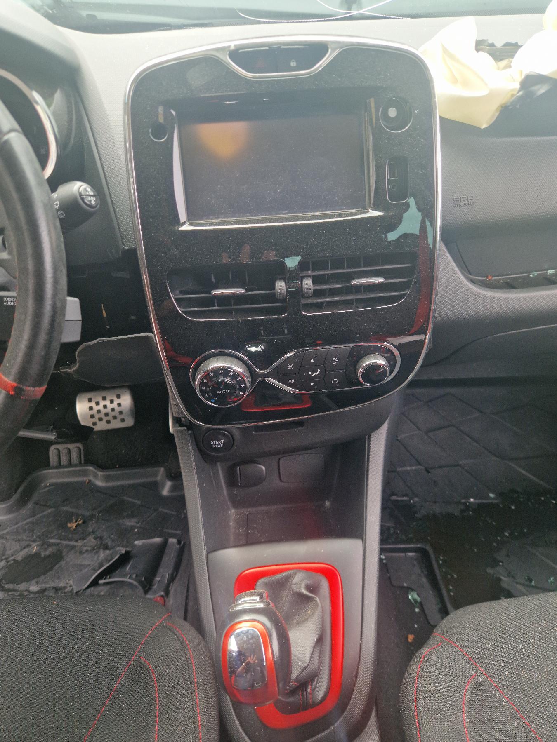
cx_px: 278
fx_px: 493
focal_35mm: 23
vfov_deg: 73.9
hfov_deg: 58.9
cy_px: 371
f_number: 1.8
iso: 50
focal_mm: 5.4
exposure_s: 1/100
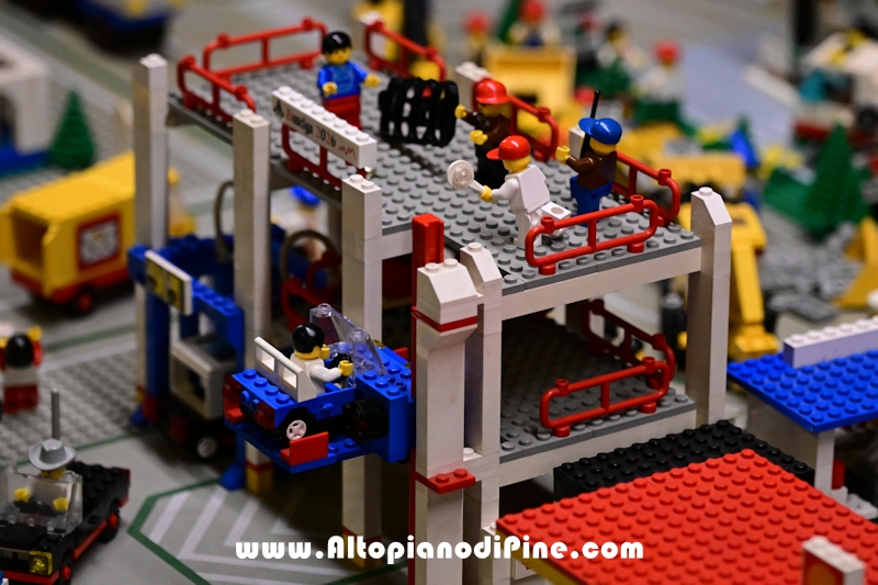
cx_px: 439
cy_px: 292
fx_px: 2926
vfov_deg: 11.4
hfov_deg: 17.1
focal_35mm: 120
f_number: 4
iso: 5000
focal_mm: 120
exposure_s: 1/640
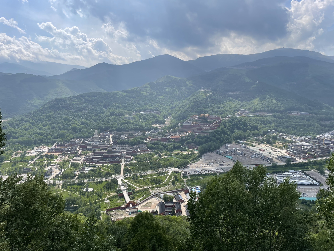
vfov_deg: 53.1
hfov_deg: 67.3
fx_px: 251
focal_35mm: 26
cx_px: 167
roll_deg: -2.0
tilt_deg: -7.5
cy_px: 126
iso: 32
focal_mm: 4.2
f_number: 1.6
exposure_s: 1/4132
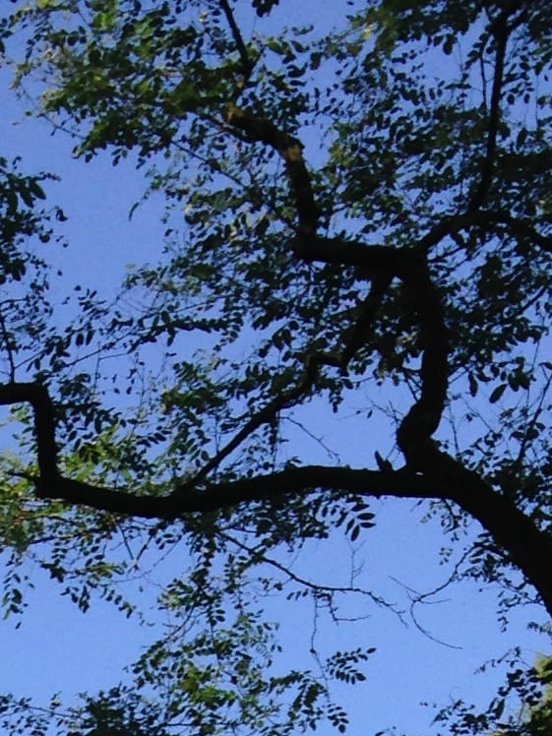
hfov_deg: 10.1
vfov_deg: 12.0
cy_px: 1525
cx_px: -134
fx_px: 3062
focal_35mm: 144
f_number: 2.4
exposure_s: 1/1290
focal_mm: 4.12
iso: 50
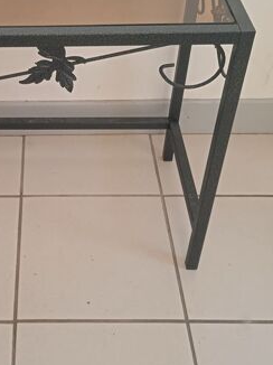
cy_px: 138
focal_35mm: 55
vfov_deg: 34.8
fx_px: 579
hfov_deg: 25.9
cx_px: 40
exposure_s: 1/33.3
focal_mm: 3.43
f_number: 2.2
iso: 437
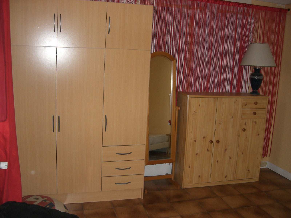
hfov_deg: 49.0
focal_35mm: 38
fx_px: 319
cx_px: 146
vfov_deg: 37.7
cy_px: 109
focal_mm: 6.2
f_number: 2.7
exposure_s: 1/60
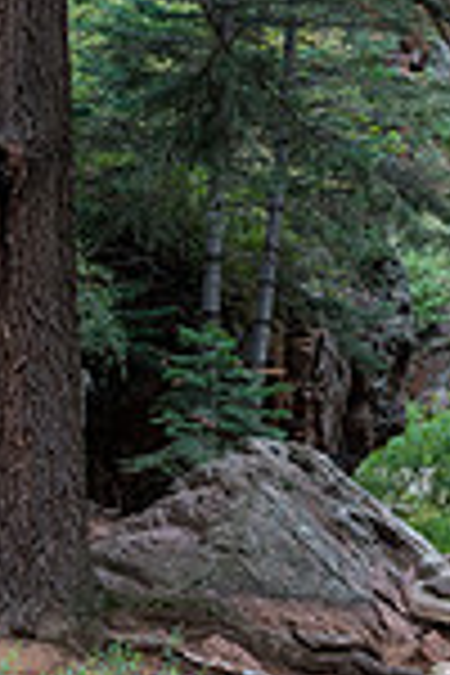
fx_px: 3937
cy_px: 774
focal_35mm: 210
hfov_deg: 6.5
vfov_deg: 9.7
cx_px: 448
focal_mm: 70
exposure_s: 1/125
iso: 1800
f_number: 9
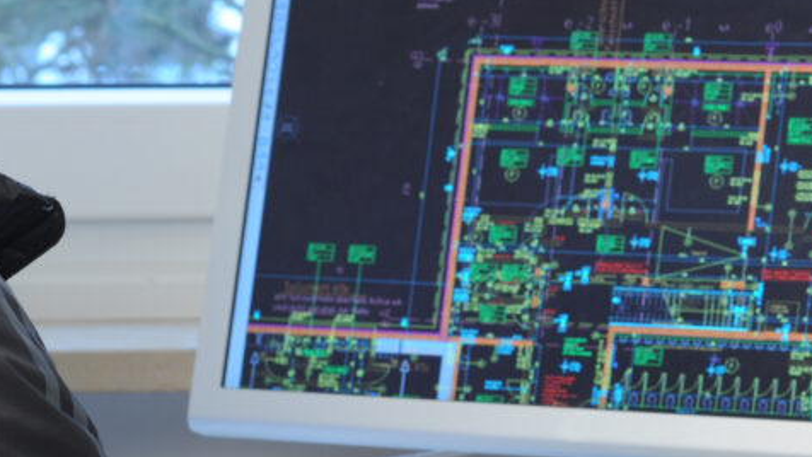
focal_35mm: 287
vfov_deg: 4.2
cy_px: 315
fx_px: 6183
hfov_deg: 7.5
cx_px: 372
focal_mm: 85
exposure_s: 1/5
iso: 200
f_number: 8
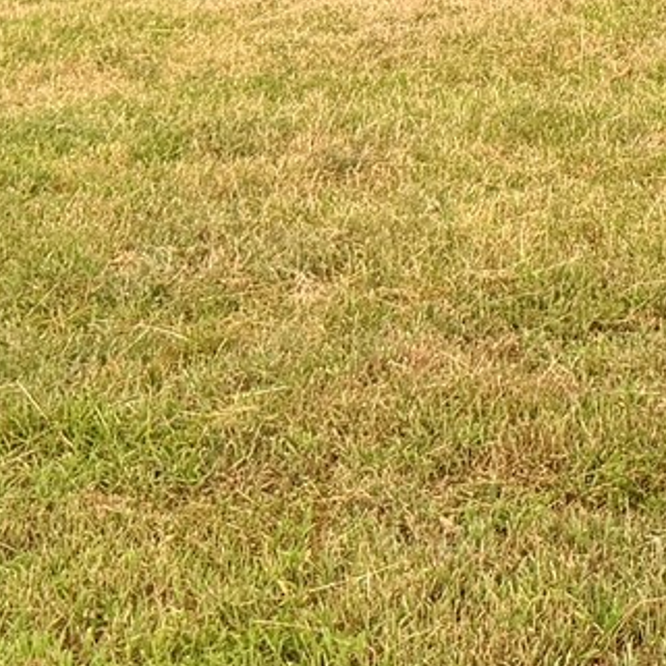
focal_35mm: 127
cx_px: 1004
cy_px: -643
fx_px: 2764
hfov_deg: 13.0
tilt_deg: +0.8
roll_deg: +0.4
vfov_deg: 12.2
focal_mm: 6.76
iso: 100
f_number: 1.78
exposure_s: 1/1156
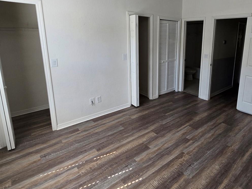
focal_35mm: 21
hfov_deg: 77.1
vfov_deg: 62.3
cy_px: 68
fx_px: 153
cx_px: 162
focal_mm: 2.2
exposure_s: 1/359
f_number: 2.2
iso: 100
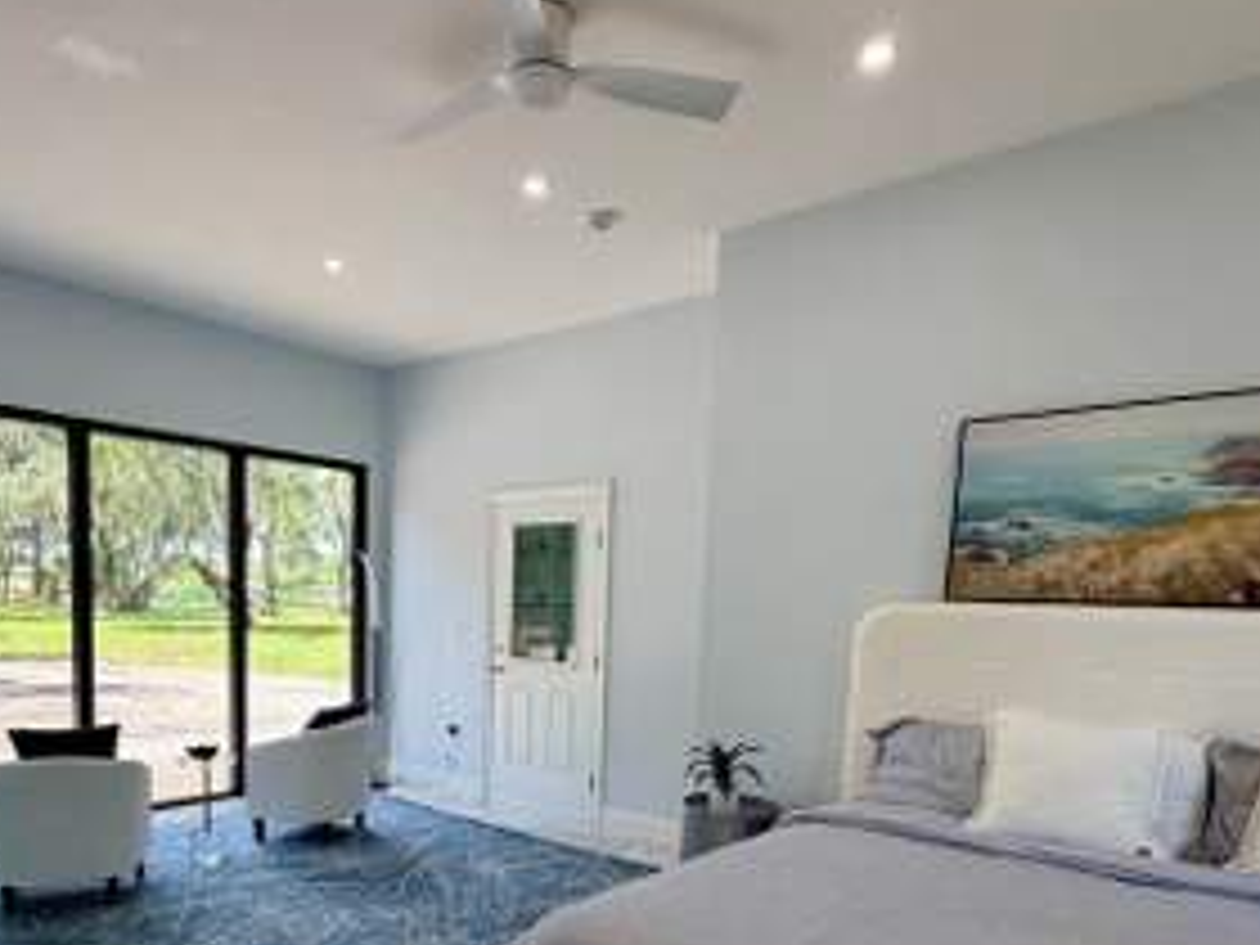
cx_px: 540
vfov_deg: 54.9
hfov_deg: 71.2
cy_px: 675
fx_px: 874
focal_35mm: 24
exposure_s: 1/120
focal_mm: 2.22
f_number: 2.2
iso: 80
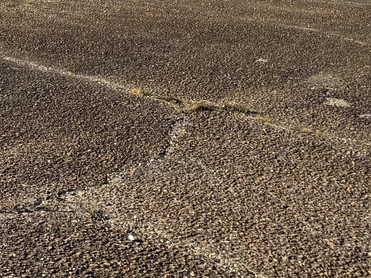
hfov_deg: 19.5
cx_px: -89
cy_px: -146
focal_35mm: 94
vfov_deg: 14.6
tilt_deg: -0.3
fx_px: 1007
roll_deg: -1.1
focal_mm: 6.76
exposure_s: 1/4167
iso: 80
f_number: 1.78
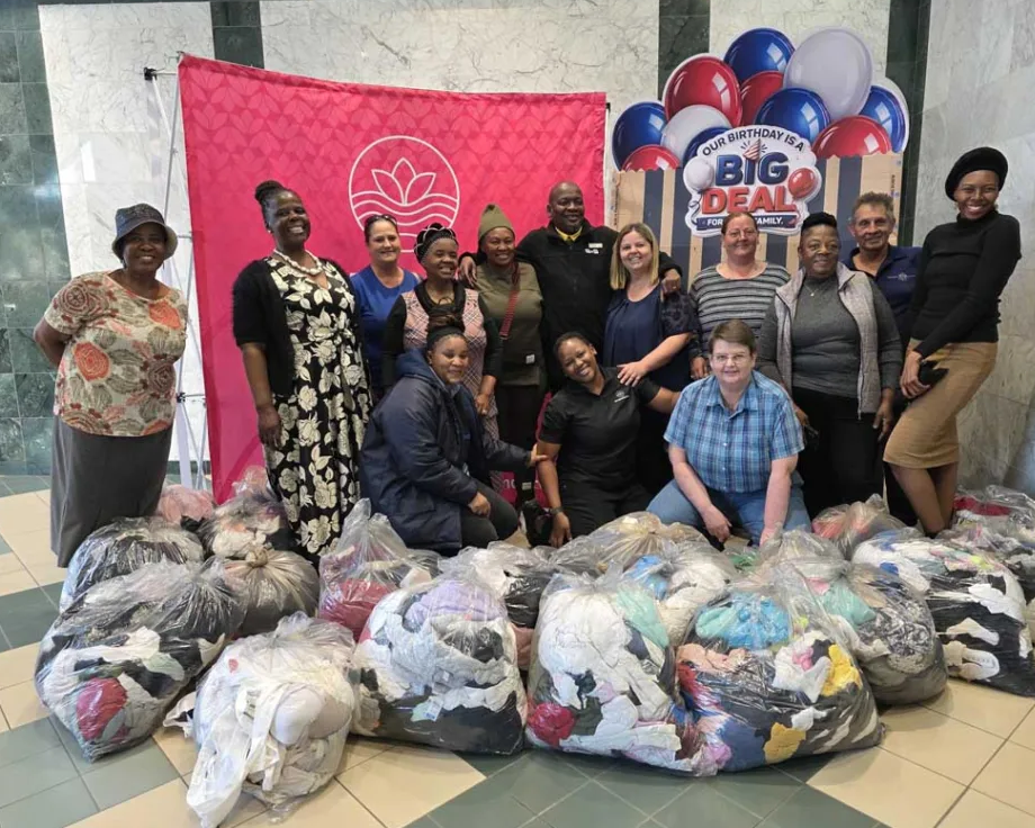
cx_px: 536
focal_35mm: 25
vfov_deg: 56.8
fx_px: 766
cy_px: 398
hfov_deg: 68.1
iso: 250
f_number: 1.7
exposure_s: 1/100
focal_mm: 6.3
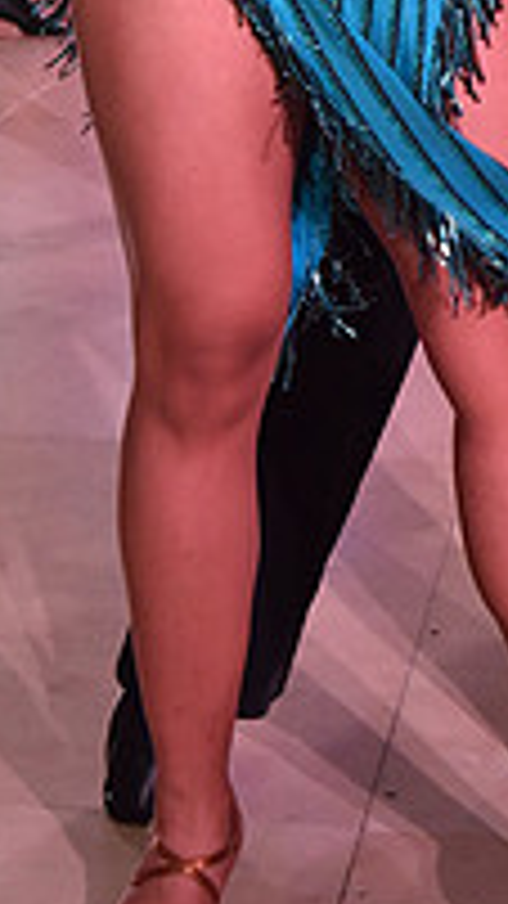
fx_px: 3186
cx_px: 528
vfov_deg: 15.5
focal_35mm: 133
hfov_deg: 9.0
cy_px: -220
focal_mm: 44
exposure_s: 1/320
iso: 2500
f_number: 7.1
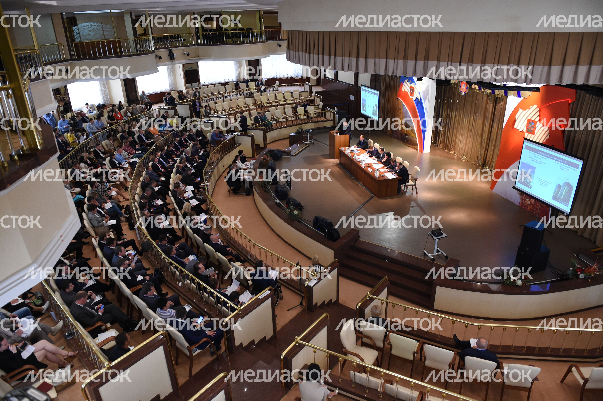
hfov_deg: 73.8
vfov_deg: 53.1
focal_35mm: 24
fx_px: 402
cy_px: 200
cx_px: 302
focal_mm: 24
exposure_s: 1/250
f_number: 3.5
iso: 3200
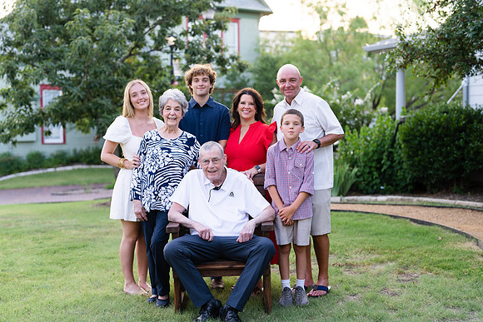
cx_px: 242
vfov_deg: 27.0
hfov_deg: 39.6
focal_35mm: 50
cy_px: 161
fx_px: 671
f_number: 2
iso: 160
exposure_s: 1/320
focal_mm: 50
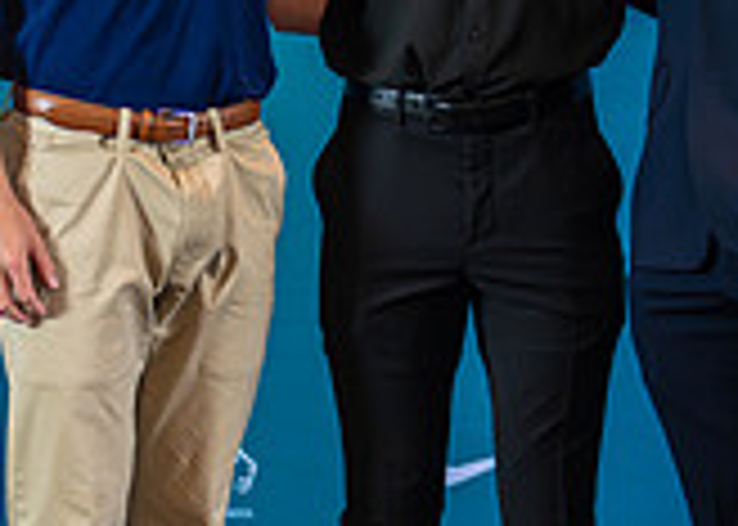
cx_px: 491
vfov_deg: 7.2
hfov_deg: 10.1
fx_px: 4169
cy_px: 205
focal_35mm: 199
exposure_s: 1/320
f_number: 1.2
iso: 1000
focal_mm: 50
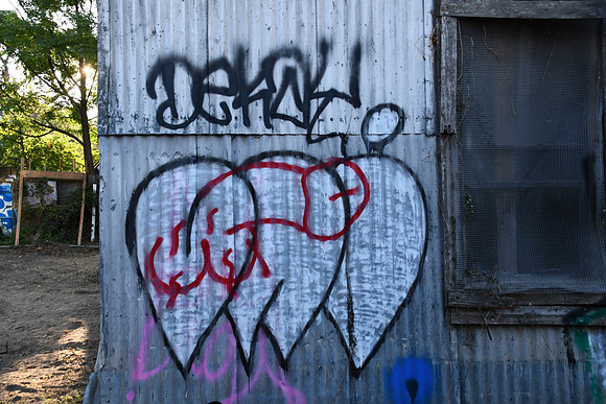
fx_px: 657
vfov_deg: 34.2
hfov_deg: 49.5
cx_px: 303
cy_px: 202
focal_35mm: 39
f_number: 5
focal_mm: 26
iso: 400
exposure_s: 1/250
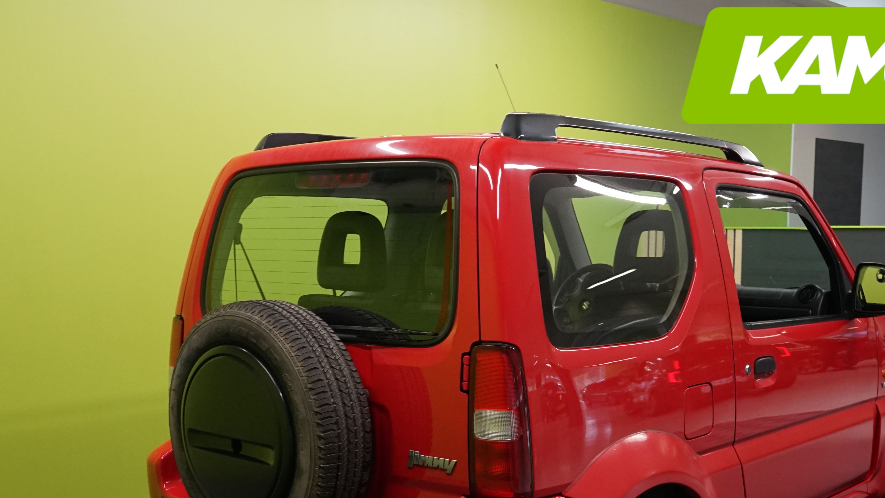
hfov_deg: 45.3
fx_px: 1056
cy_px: 416
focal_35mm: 45
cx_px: 513
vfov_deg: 25.9
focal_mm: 28
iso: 2000
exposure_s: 1/30
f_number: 7.1
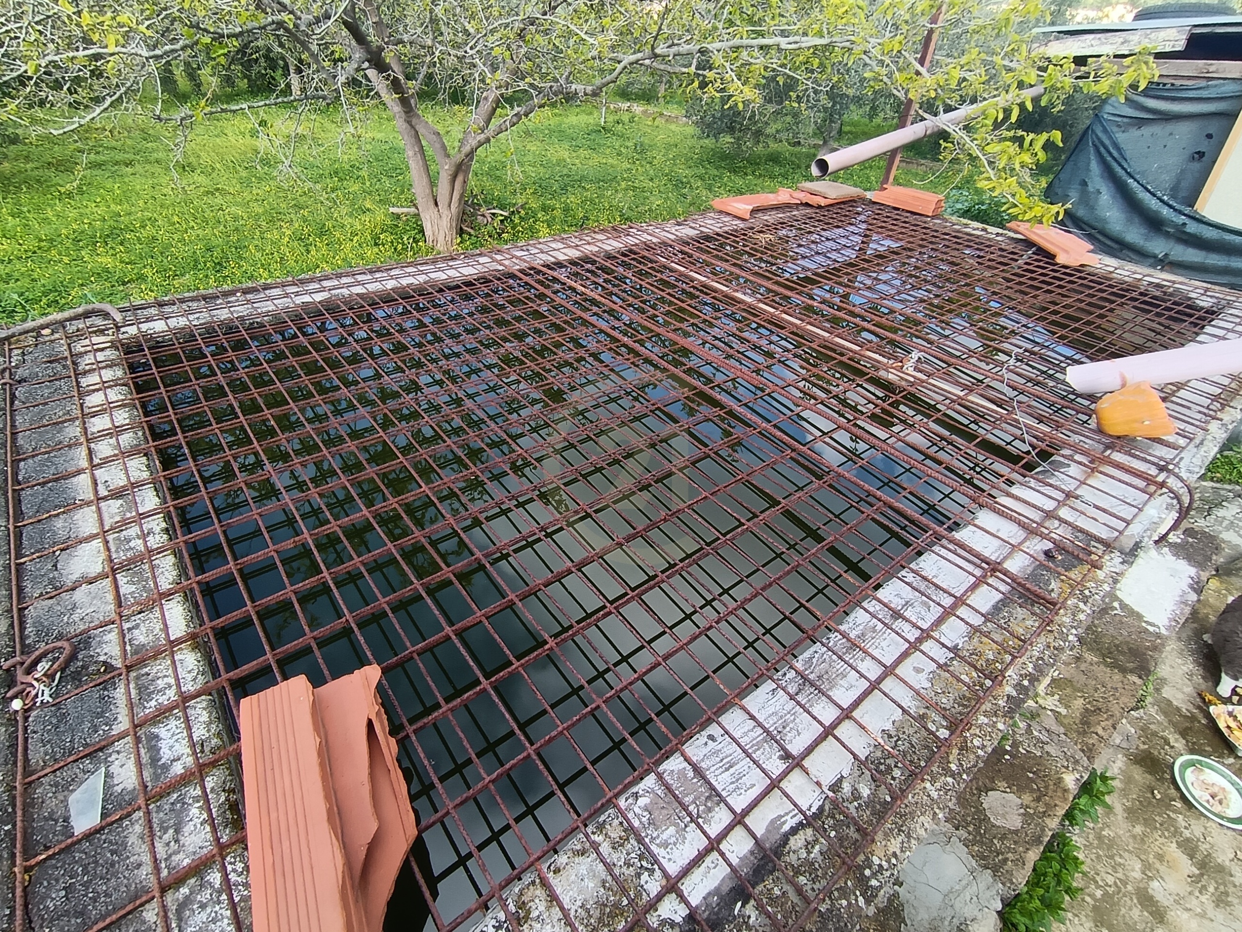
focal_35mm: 17
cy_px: 466
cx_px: 621
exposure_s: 1/176
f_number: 2.2
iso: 100
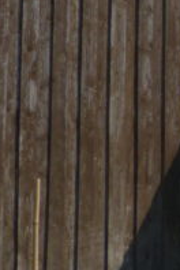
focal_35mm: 220
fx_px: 1650
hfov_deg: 5.5
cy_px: -35
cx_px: 697
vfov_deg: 9.3
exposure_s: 1/1600
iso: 100
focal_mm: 7.4
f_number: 4
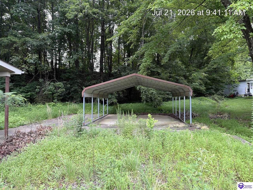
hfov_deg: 71.6
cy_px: 95
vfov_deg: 56.8
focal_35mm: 24
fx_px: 175
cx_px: 126
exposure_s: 1/137
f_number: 1.78
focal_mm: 6.76
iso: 80
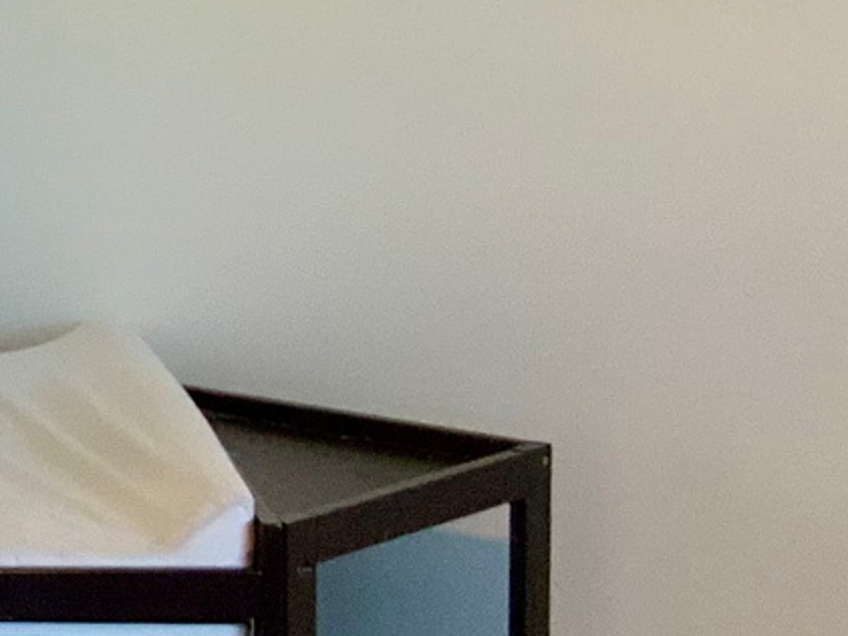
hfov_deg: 12.6
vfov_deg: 10.5
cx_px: -719
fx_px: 3455
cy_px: 133
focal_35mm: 141
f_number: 1.8
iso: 80
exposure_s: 1/60
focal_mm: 3
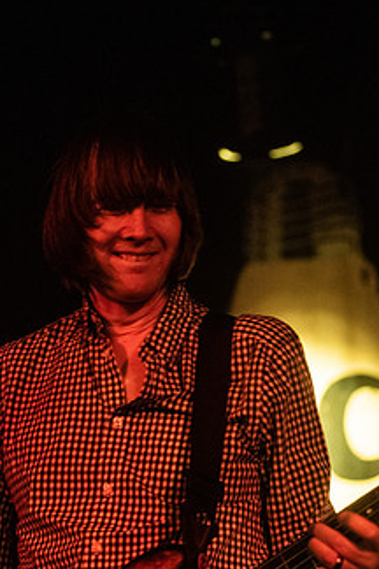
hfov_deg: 10.4
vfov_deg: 15.5
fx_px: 2084
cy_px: 365
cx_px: 165
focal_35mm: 132
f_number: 3.2
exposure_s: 1/60
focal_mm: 95
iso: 3200
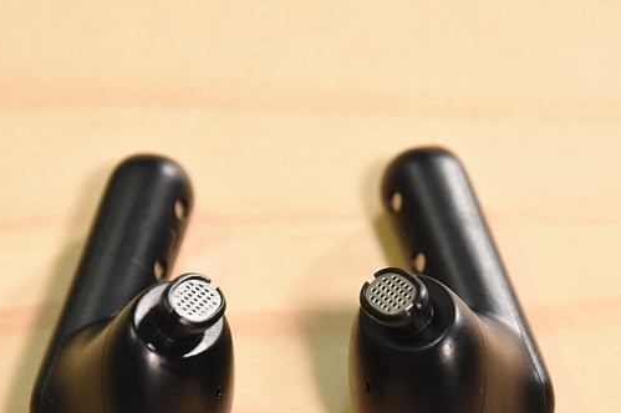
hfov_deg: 2.9
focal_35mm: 704
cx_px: 268
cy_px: 301
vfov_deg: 2.0
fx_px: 12136
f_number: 7.1
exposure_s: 1/100
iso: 1600
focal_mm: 300
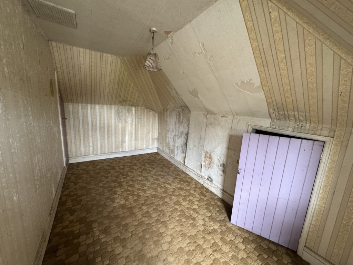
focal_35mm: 14
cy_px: 132
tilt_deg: -9.6
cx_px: 176
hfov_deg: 102.1
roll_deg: -2.9
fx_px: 143
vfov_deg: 85.7
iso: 320
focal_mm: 2.22
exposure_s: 1/60
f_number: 2.2
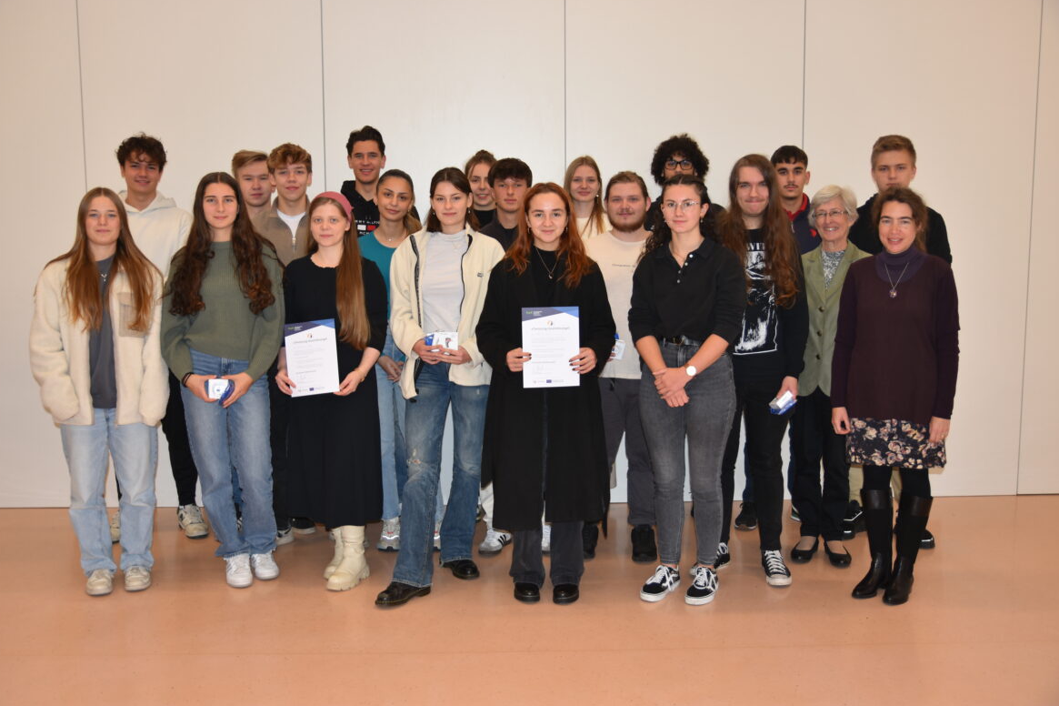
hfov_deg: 55.8
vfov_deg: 38.9
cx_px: 532
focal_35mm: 34
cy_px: 343
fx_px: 1000
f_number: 2.8
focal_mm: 22
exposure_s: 1/60
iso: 100
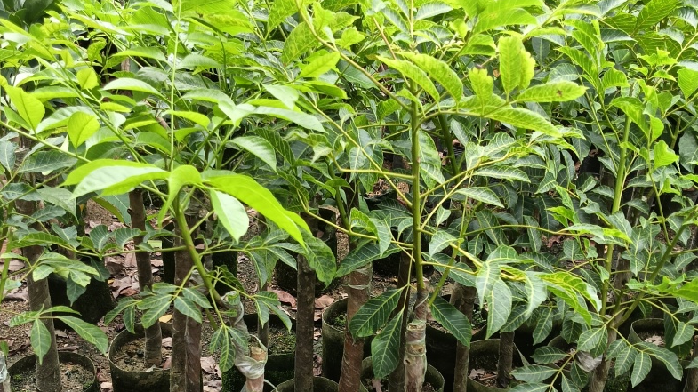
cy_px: 322
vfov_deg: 28.9
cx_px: 353
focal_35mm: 40
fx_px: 740
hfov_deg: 50.5
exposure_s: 1/146
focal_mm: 3.61
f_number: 1.8
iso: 50
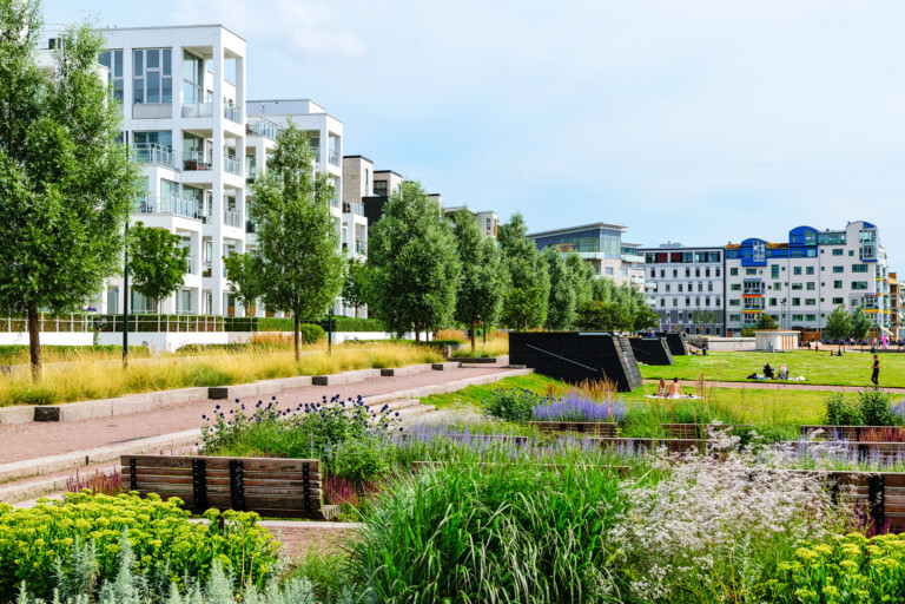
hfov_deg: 37.9
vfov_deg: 25.8
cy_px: 302
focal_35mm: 52
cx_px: 452
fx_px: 1320
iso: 100
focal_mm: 35
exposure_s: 1/200
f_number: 10
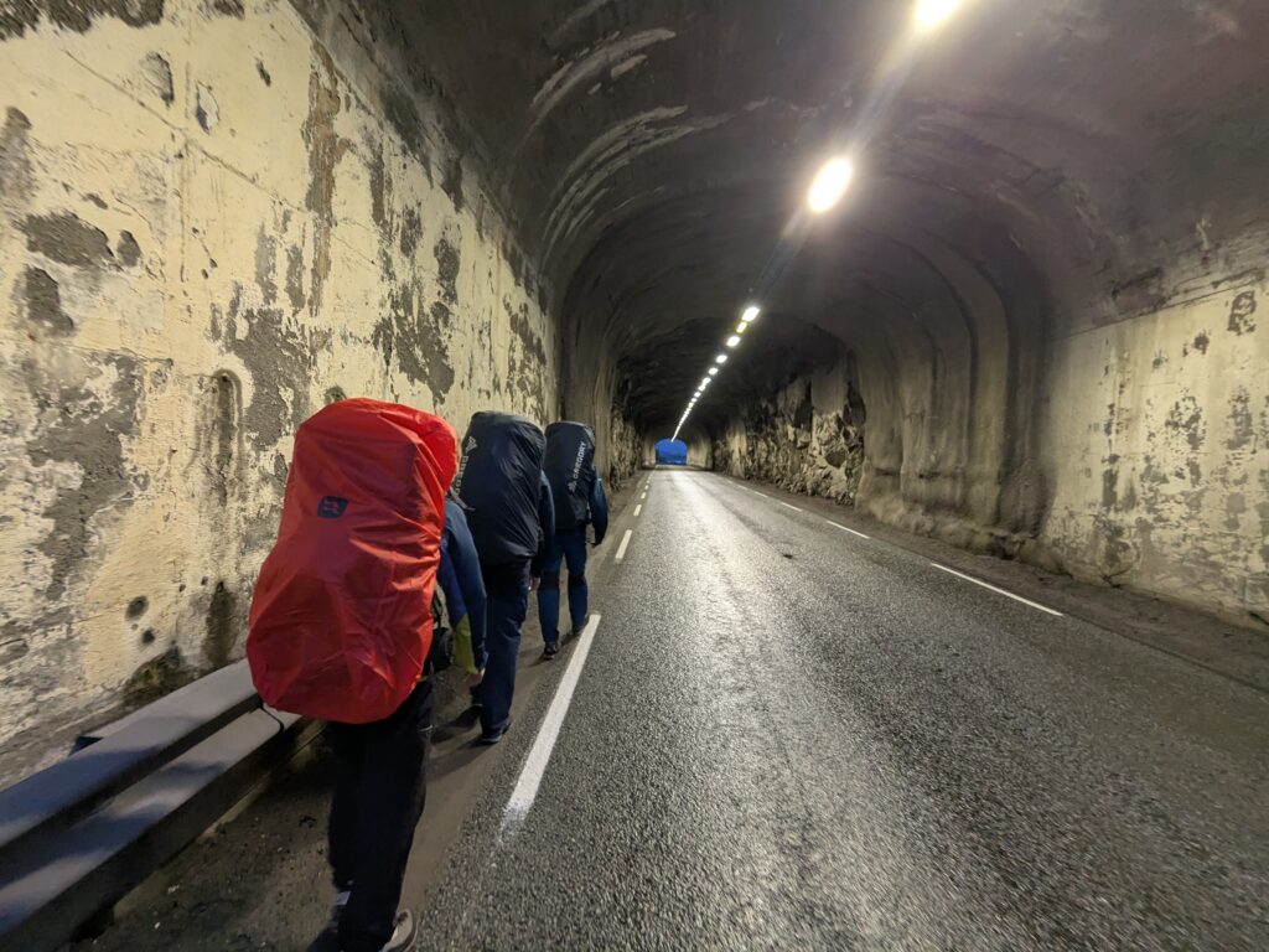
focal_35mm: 16
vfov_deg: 78.1
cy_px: 476
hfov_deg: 94.5
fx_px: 587
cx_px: 634
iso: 153
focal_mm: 2.35
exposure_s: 1/100
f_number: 2.2
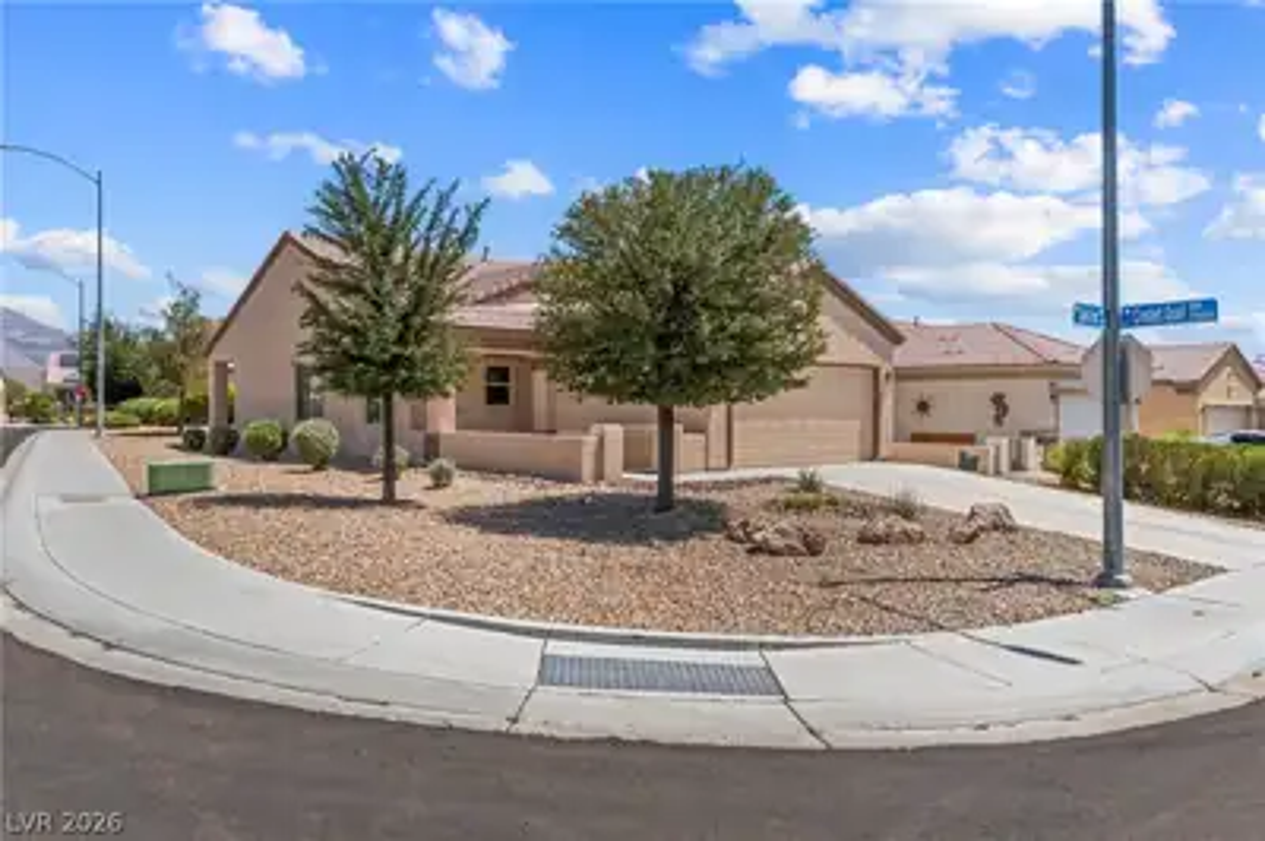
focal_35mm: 25
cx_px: 632
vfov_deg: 51.2
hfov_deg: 71.6
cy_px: 420
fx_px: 878
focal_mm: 17
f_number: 8
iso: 400
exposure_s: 1/8000
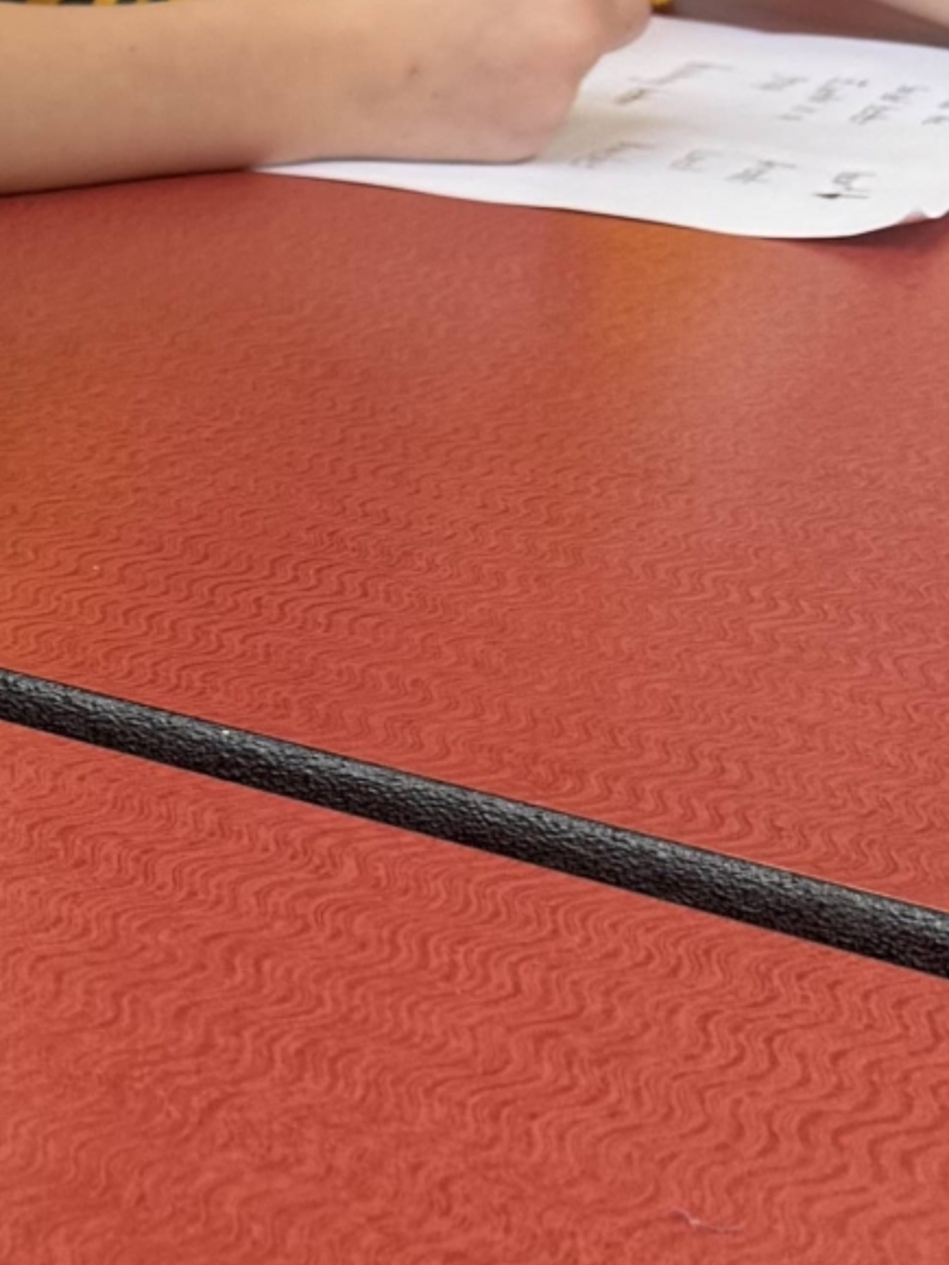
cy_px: 909
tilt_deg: -20.2
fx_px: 3875
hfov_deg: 12.0
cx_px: -1119
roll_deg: +1.5
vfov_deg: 18.5
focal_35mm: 106
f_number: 1.78
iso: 100
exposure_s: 1/120
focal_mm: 6.76
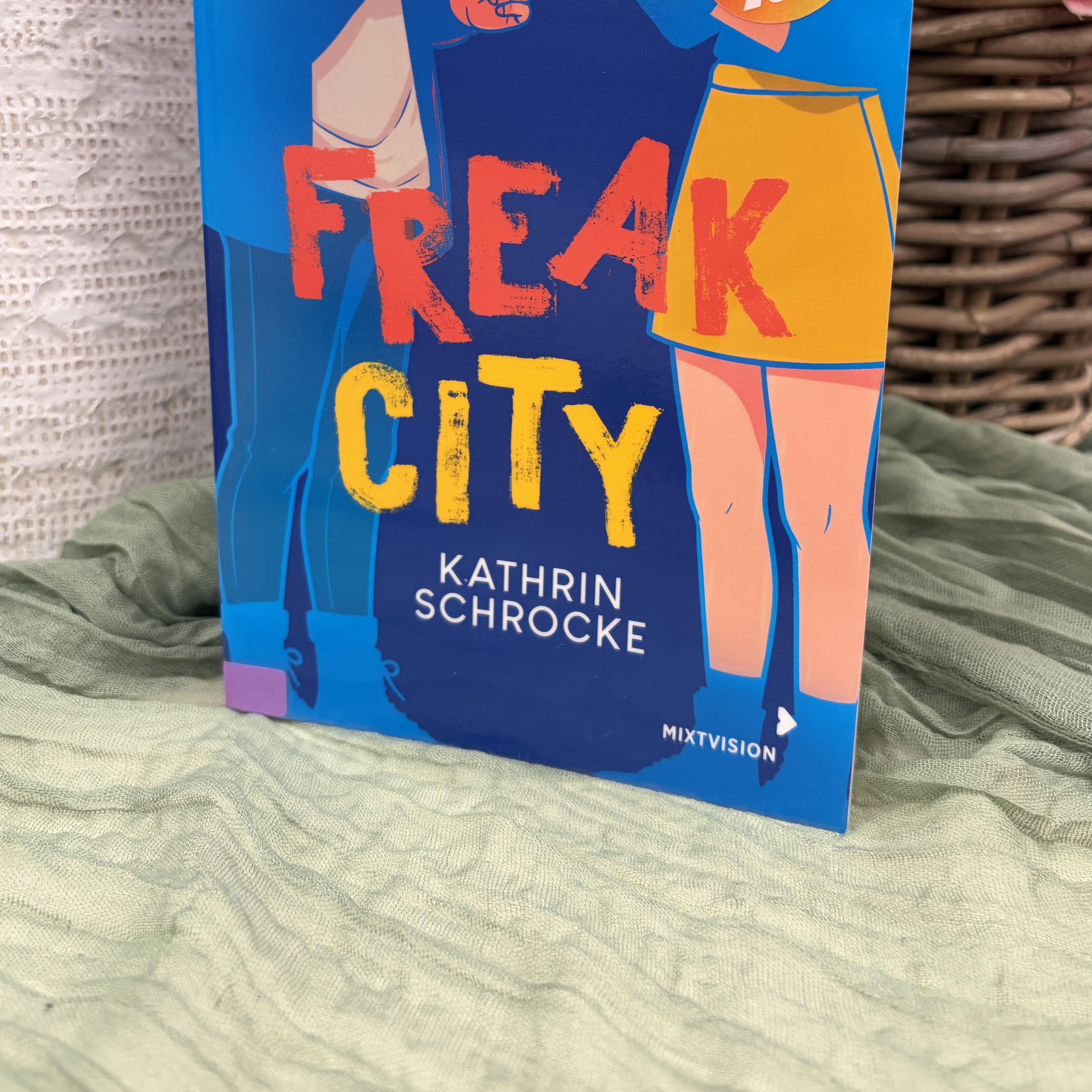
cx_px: 582
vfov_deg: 47.3
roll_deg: -0.4
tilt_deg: -11.5
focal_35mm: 34
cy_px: 331
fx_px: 1213
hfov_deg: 48.4
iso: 125
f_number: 1.6
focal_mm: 5.96
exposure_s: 1/91
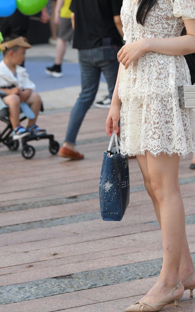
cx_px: 149
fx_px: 1709
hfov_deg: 6.5
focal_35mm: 201
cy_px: 77
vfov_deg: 10.4
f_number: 4.5
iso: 640
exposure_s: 1/640
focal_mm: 110
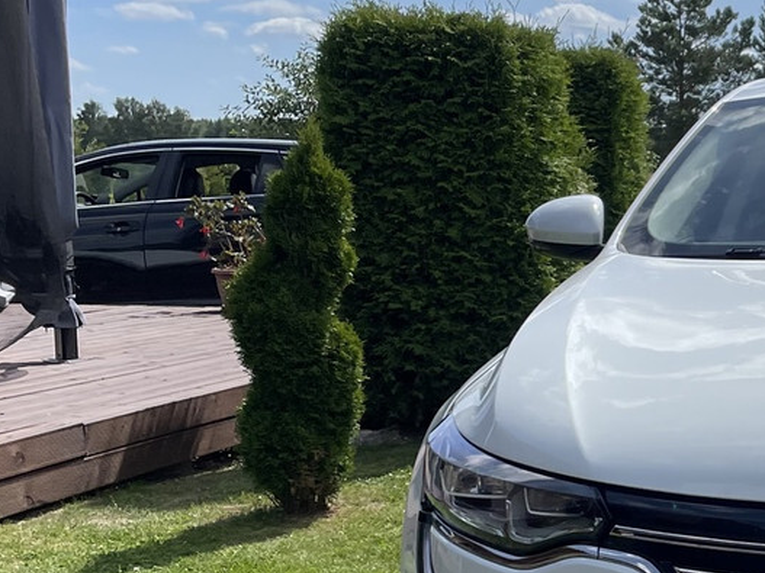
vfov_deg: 18.5
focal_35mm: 79
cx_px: 993
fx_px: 1745
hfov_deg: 22.2
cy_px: 453
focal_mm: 4.2
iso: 32
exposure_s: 1/5556
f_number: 1.6
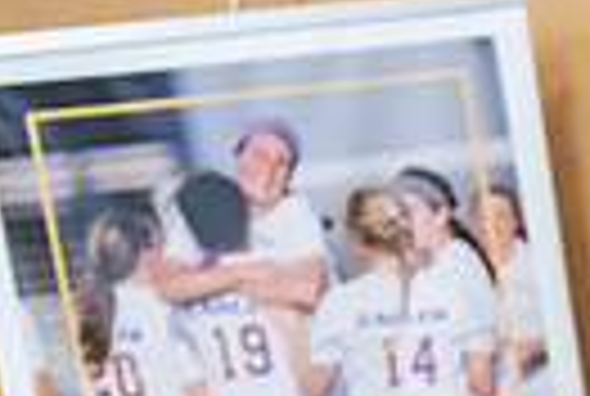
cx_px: 1112
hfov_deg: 9.2
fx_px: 3482
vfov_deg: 6.4
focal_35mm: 212
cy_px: 754
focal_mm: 48
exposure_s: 1/160
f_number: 3.2
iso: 2000
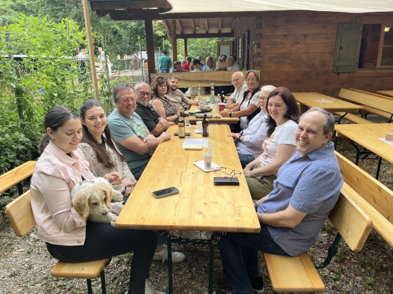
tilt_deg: -17.2
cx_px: 196
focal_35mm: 26
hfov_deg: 67.3
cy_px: 147
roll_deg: +1.6
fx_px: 295
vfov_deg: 53.1
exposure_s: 1/201
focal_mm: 5.1
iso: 40
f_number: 1.6
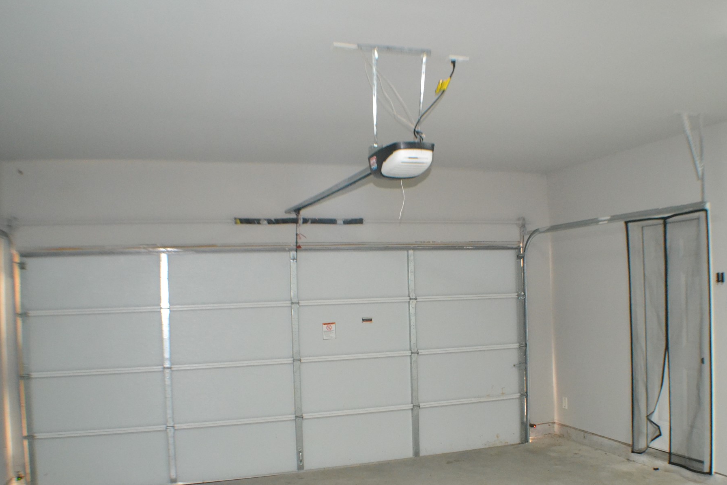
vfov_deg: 33.4
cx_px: 406
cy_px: 266
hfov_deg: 48.4
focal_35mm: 40
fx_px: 808
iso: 2800
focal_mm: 22
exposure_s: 1/60
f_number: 3.8
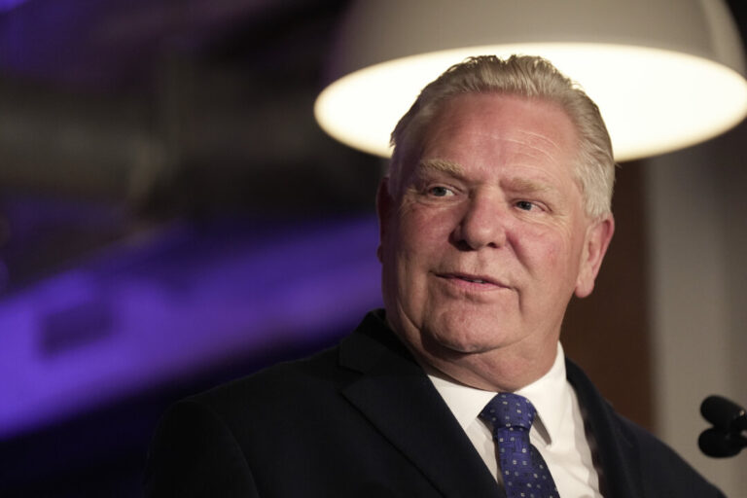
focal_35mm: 163
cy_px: 249
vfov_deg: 8.4
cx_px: 374
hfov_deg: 12.6
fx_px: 3382
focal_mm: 163
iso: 3200
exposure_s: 1/640
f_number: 2.8
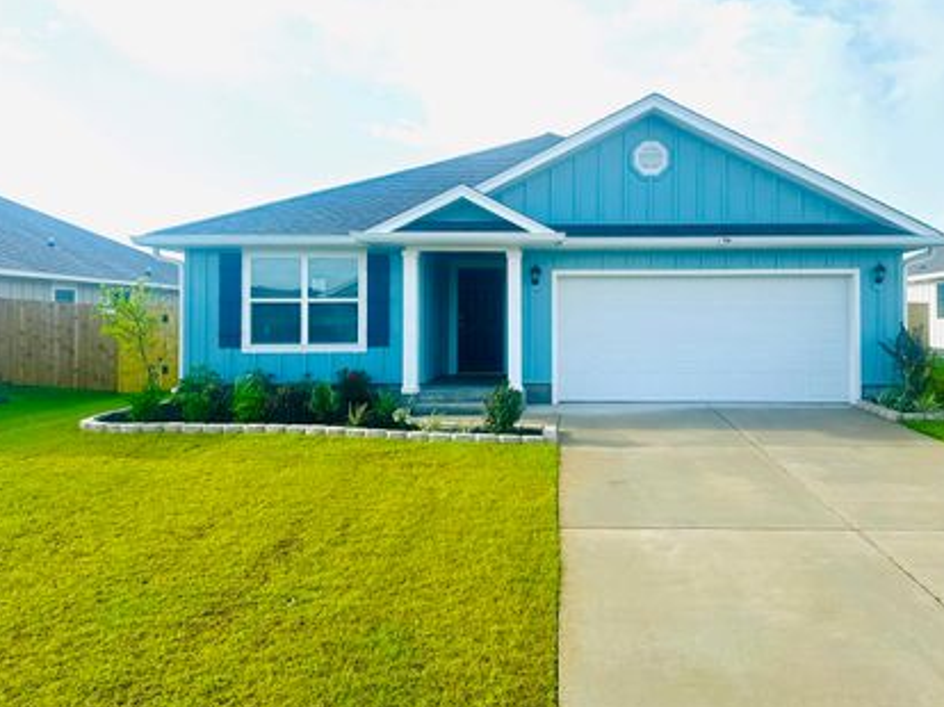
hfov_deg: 61.3
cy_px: 309
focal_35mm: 29
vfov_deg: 48.1
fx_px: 790
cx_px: 554
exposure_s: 1/4545
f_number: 1.78
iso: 80
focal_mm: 6.86
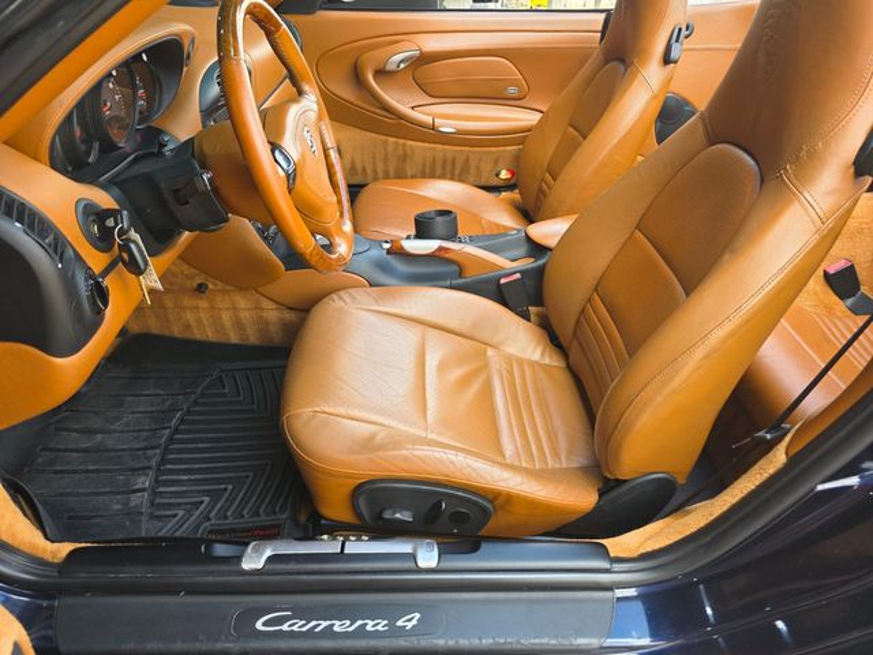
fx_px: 580
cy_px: 328
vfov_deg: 58.9
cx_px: 436
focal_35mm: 23
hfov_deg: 73.9
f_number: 1.7
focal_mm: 6.3
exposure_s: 1/180
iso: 50
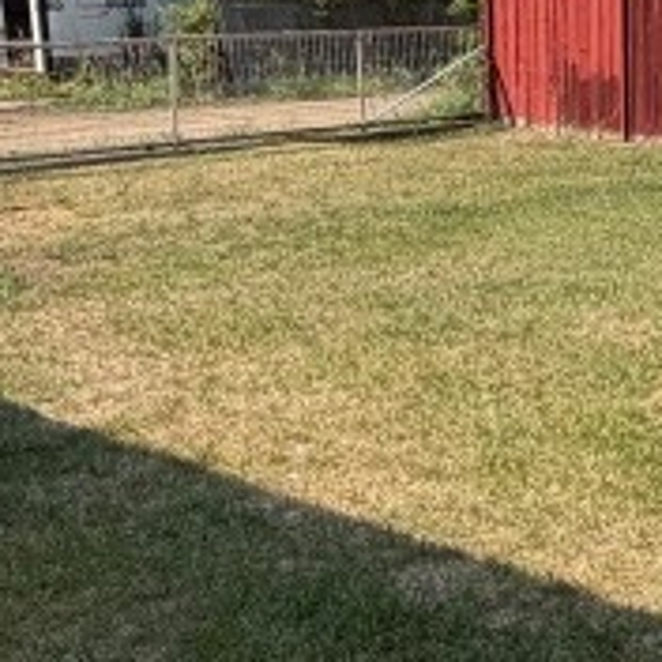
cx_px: 737
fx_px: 1558
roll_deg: +1.3
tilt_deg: -12.8
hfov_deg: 22.6
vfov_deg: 24.0
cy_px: 308
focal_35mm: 72
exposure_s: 1/770
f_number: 2.2
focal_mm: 2.22
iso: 25
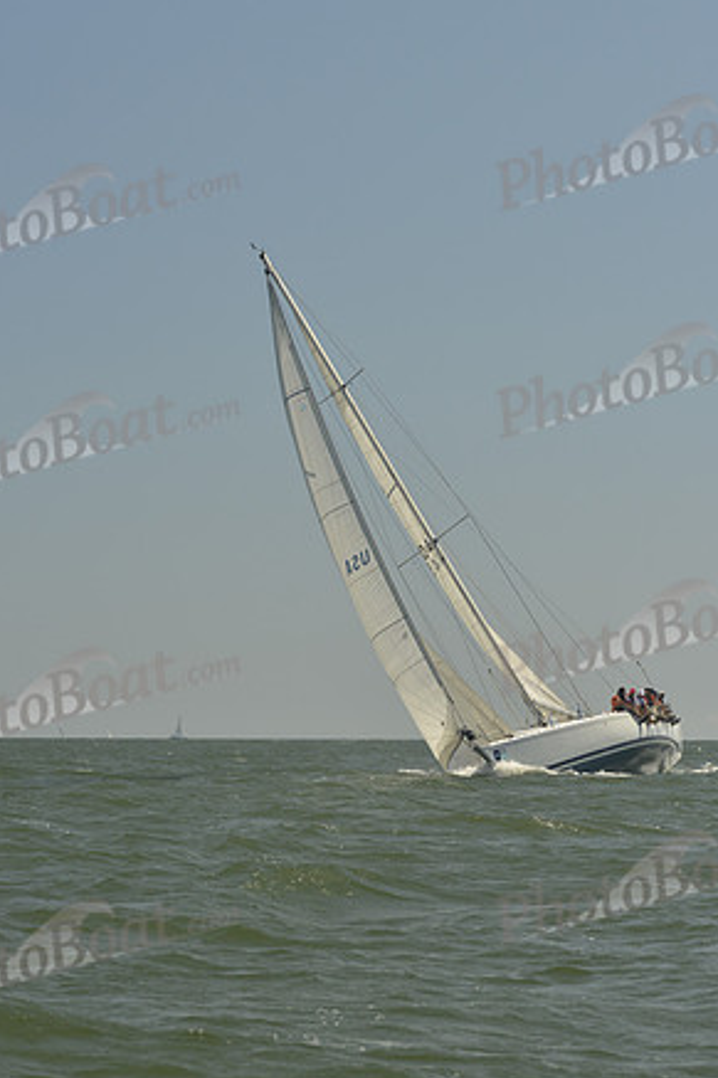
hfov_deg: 14.7
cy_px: 538
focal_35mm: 93
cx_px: 369
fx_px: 2784
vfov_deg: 21.9
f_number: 7.1
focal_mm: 70
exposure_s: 1/1000
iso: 280
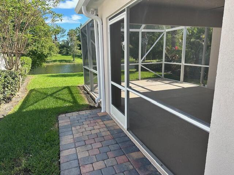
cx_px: 117
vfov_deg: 56.8
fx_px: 162
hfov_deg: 71.6
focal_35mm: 24
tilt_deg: -12.2
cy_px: 88
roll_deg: +1.6
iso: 80
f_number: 1.78
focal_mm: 6.86
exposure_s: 1/1241
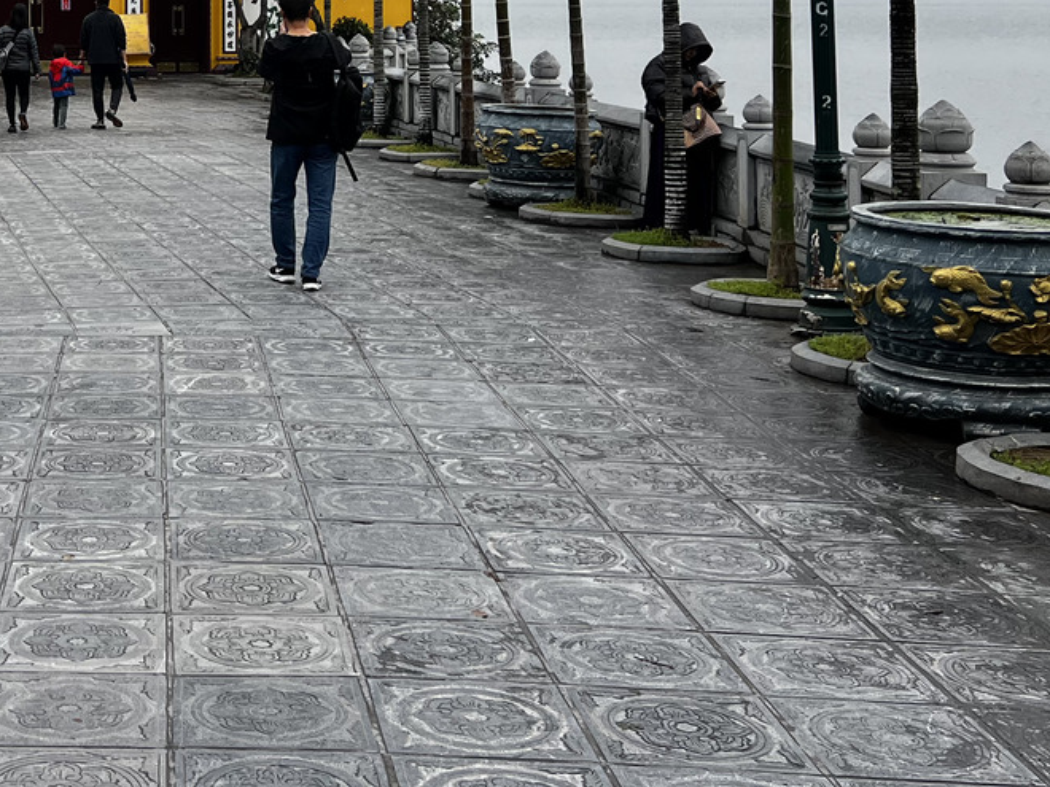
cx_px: 29
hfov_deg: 29.0
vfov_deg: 22.3
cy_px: -27
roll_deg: +1.3
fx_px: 1911
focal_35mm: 63
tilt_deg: +0.1
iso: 50
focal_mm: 5.7
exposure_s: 1/880
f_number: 1.5
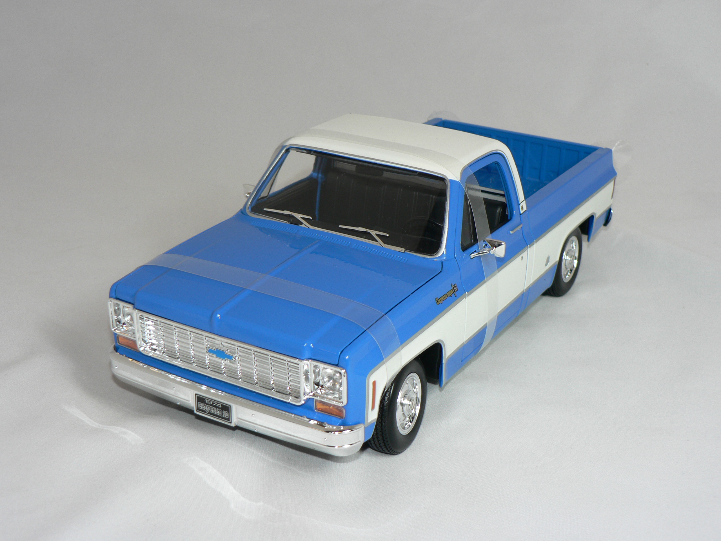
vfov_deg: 27.0
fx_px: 1125
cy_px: 270
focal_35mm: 54
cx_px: 360
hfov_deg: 35.5
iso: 80
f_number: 2.8
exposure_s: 1/60
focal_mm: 8.9
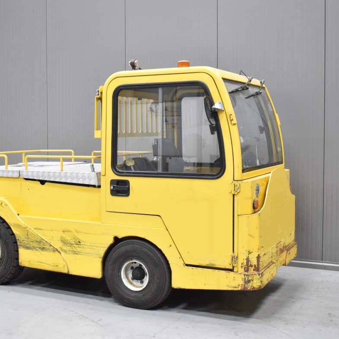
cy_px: 168
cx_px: 142
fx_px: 539
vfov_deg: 34.9
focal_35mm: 49
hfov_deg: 34.8
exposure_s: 1/50
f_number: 4
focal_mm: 25
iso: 1600
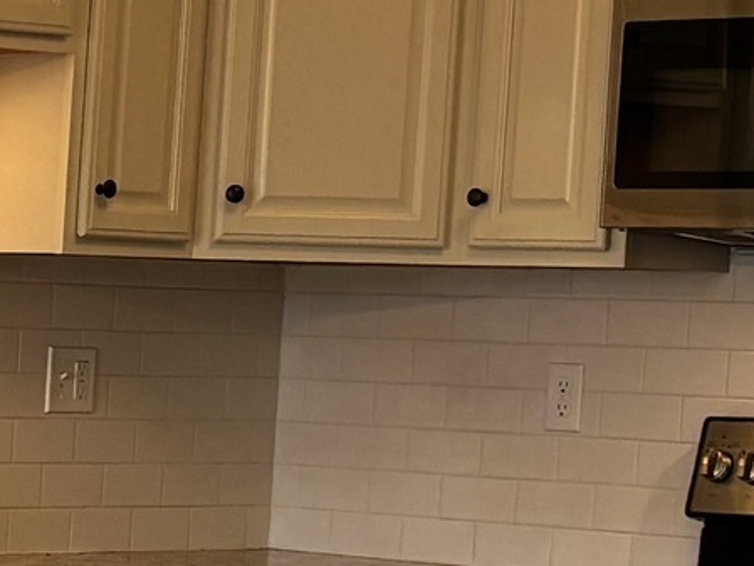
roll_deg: -2.2
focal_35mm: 178
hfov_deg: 10.4
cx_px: -663
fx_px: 3878
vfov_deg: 8.3
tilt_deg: -5.0
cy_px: 638
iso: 80
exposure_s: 1/120
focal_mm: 5.96
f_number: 1.6
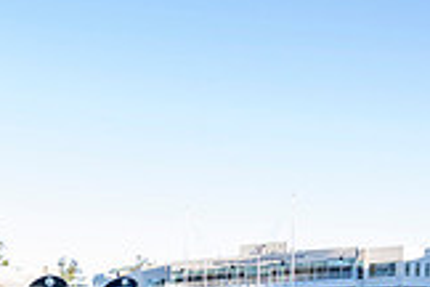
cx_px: 21
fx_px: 597
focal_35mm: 50
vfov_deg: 22.8
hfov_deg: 36.4
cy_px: 411
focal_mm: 14
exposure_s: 1/500
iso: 500
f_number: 4
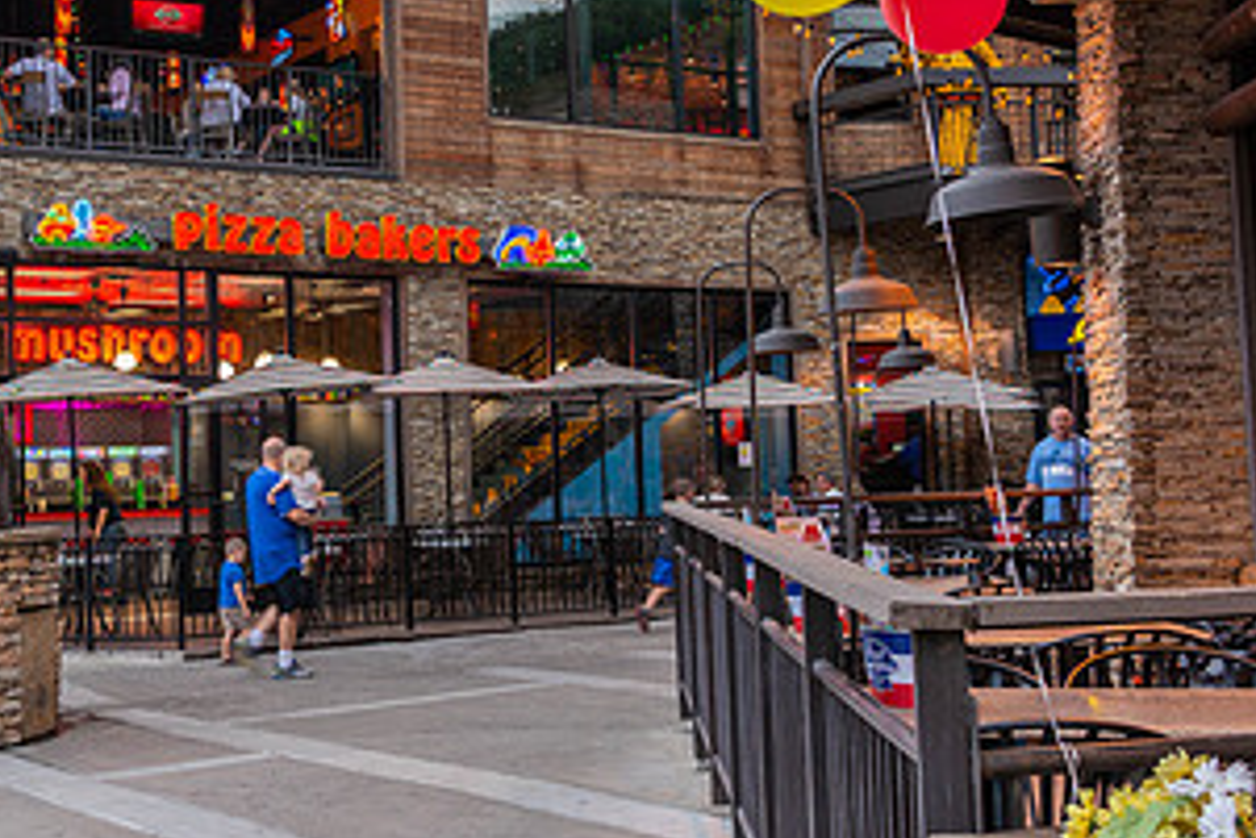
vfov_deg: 25.0
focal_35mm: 54
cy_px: 323
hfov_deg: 36.1
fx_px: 1885
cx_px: 338
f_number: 7.1
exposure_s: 1/30
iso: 720
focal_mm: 28
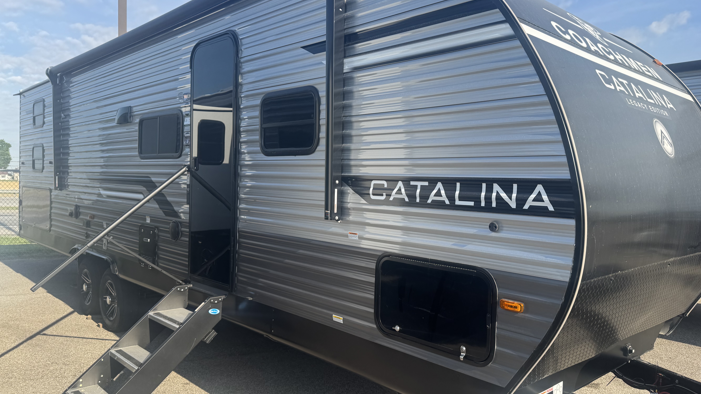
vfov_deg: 41.5
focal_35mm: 28
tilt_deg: -2.5
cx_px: 363
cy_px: 196
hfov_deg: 67.9
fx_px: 520
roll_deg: -0.8
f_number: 1.78
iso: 80
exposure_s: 1/2506
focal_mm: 6.76
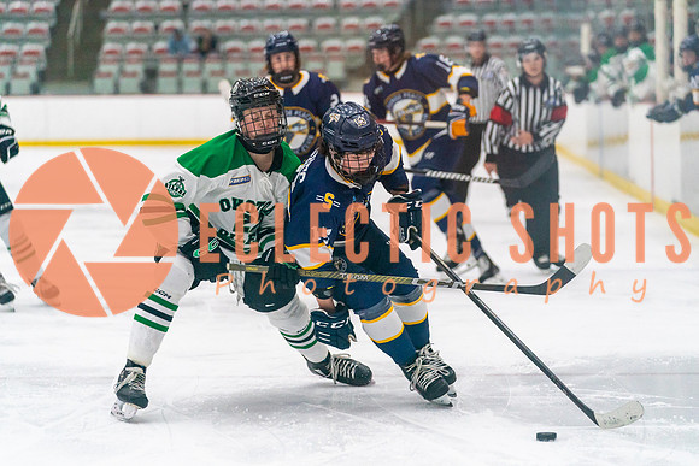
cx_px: 349
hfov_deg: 15.0
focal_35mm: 136
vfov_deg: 10.1
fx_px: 2650
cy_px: 209
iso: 4000
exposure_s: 1/1600
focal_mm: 123
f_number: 2.8
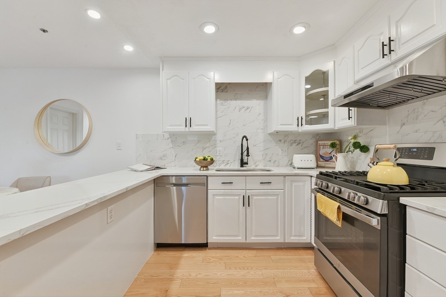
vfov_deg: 81.2
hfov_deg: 104.2
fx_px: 173
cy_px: 148
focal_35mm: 14
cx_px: 223
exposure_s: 1/15
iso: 640
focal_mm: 14
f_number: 9
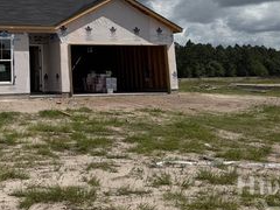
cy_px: 12
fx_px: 404
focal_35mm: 50
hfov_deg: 35.7
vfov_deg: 27.8
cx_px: 24
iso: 80
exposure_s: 1/10309
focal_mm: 6.76
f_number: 1.78
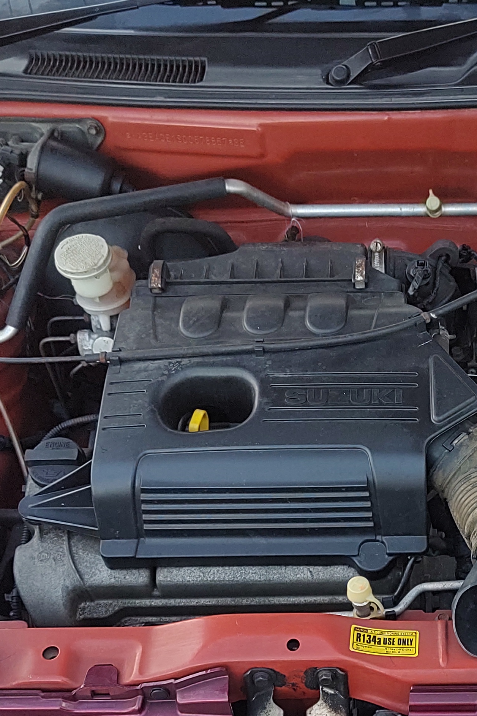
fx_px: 1033
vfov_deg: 37.3
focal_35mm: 52
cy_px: 531
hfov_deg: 25.4
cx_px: 410
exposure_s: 1/130
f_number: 1.8
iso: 100
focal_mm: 5.56
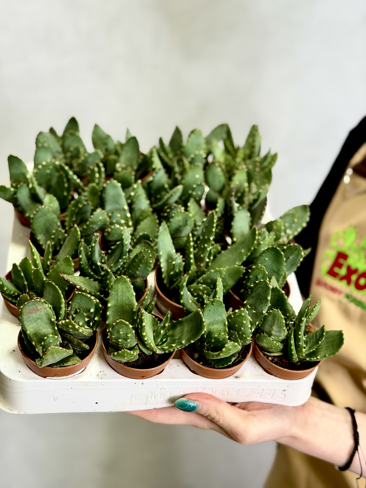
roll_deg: -0.5
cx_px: 183
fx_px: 677
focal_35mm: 48
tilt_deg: -13.3
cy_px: 244
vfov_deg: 39.7
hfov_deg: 30.3
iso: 64
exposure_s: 1/121
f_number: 1.78
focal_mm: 6.76
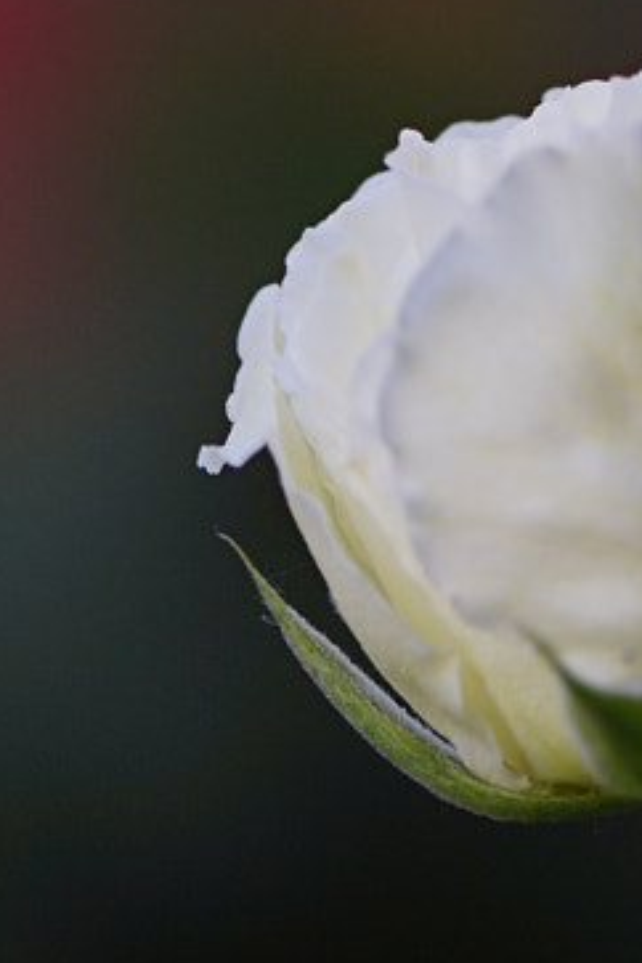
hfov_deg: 3.1
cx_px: 553
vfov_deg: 4.7
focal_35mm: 441
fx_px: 11796
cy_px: 942
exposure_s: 1/100
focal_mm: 100
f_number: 5.6
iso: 125
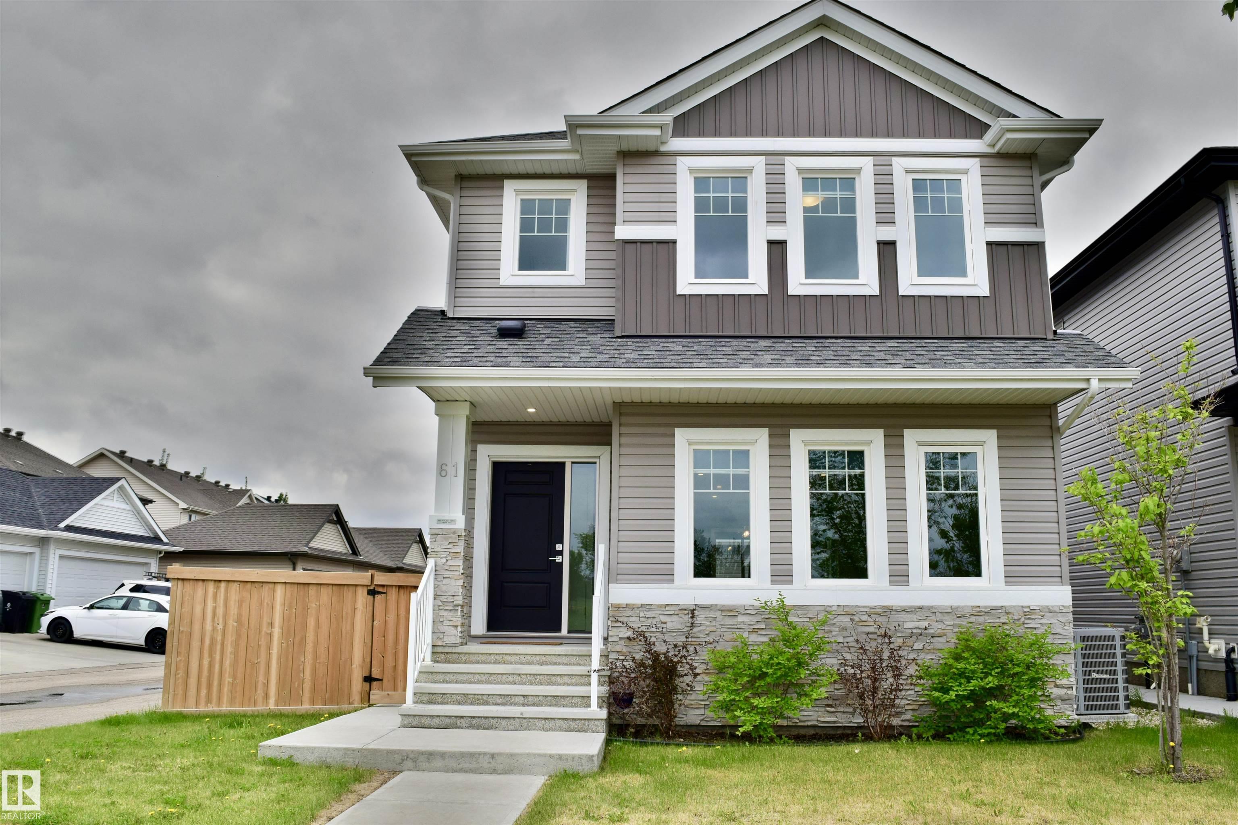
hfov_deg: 67.4
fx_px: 928
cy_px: 412
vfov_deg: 47.9
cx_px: 619
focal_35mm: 27
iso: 400
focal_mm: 18
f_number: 8
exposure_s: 1/800
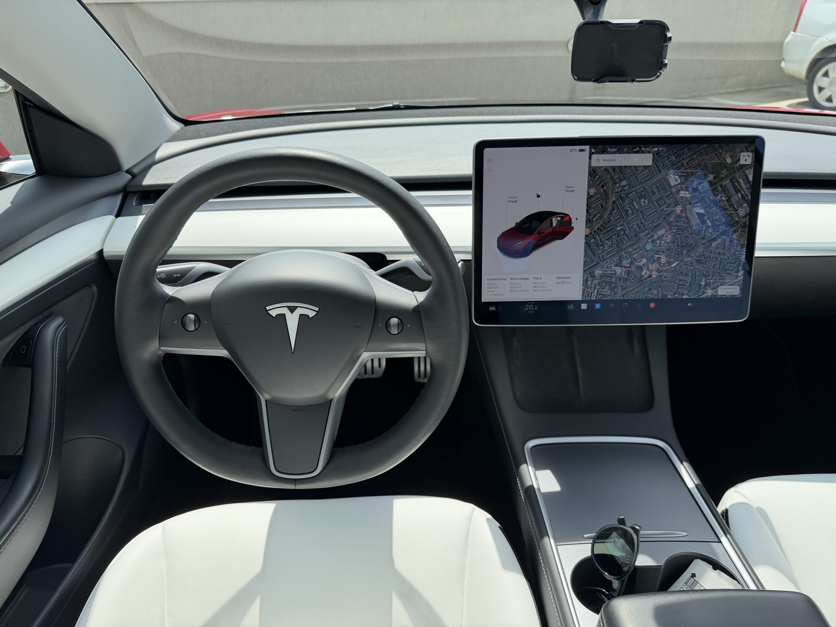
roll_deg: +1.1
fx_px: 580
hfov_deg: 71.6
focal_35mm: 24
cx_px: 418
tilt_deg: -28.4
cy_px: 314
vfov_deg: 56.8
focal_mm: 6.76
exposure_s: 1/2299
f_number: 1.78
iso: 100
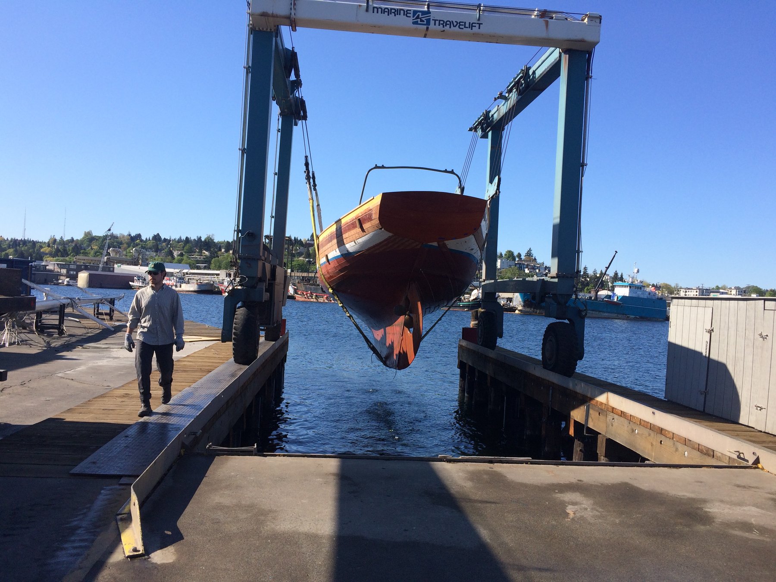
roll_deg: -2.8
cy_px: 291
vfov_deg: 48.2
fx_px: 650
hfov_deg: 61.7
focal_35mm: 29
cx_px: 388
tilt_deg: +3.7
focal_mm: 4.15
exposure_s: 1/1414
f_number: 2.2
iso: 32
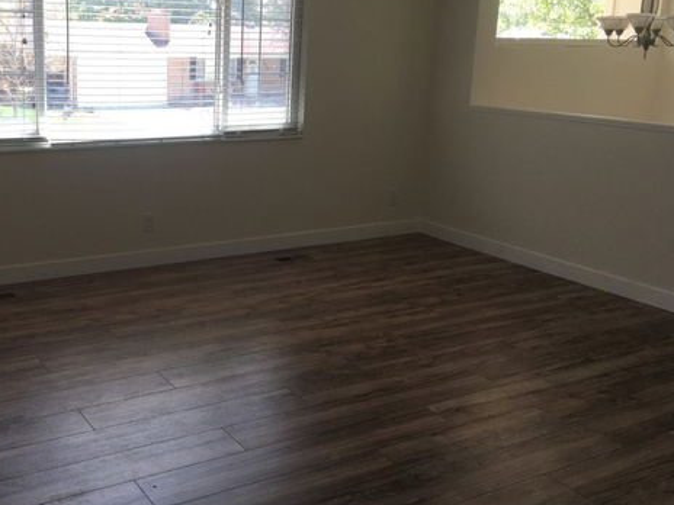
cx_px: 221
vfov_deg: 35.9
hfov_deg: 46.0
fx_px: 779
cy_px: 216
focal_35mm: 40
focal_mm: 4.15
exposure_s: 1/120
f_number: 2.2
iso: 32
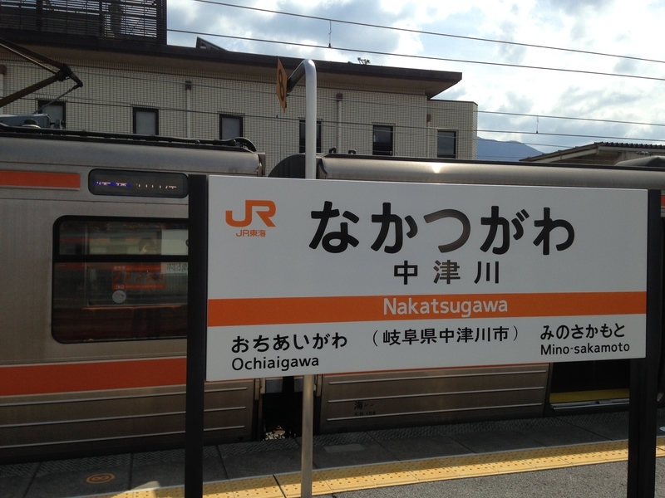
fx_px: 634
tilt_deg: +0.9
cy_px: 249
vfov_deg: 42.9
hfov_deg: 55.4
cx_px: 332
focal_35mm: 33
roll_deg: -0.9
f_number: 2.4
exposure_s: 1/2358
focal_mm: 4.12
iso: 50
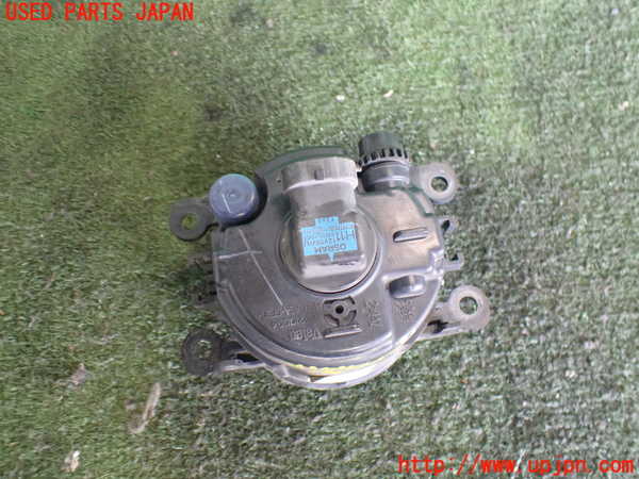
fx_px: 554
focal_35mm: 30
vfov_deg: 46.8
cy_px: 240
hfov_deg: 60.0
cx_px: 320
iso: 800
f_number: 2.3
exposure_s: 1/100
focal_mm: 5.4
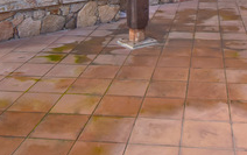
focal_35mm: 54
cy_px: -51
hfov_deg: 37.2
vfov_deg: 21.5
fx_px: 364
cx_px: 160
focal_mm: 10
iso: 400
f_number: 10
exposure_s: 1/200
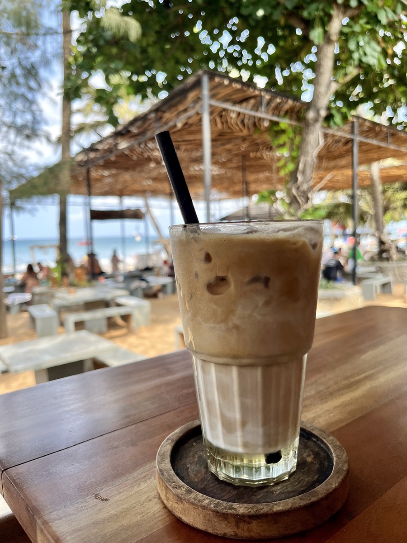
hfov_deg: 53.1
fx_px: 408
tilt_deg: -5.9
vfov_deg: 67.3
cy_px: 272
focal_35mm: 26
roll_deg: +1.7
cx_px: 204
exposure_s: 1/418
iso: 50
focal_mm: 5.1
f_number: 1.6
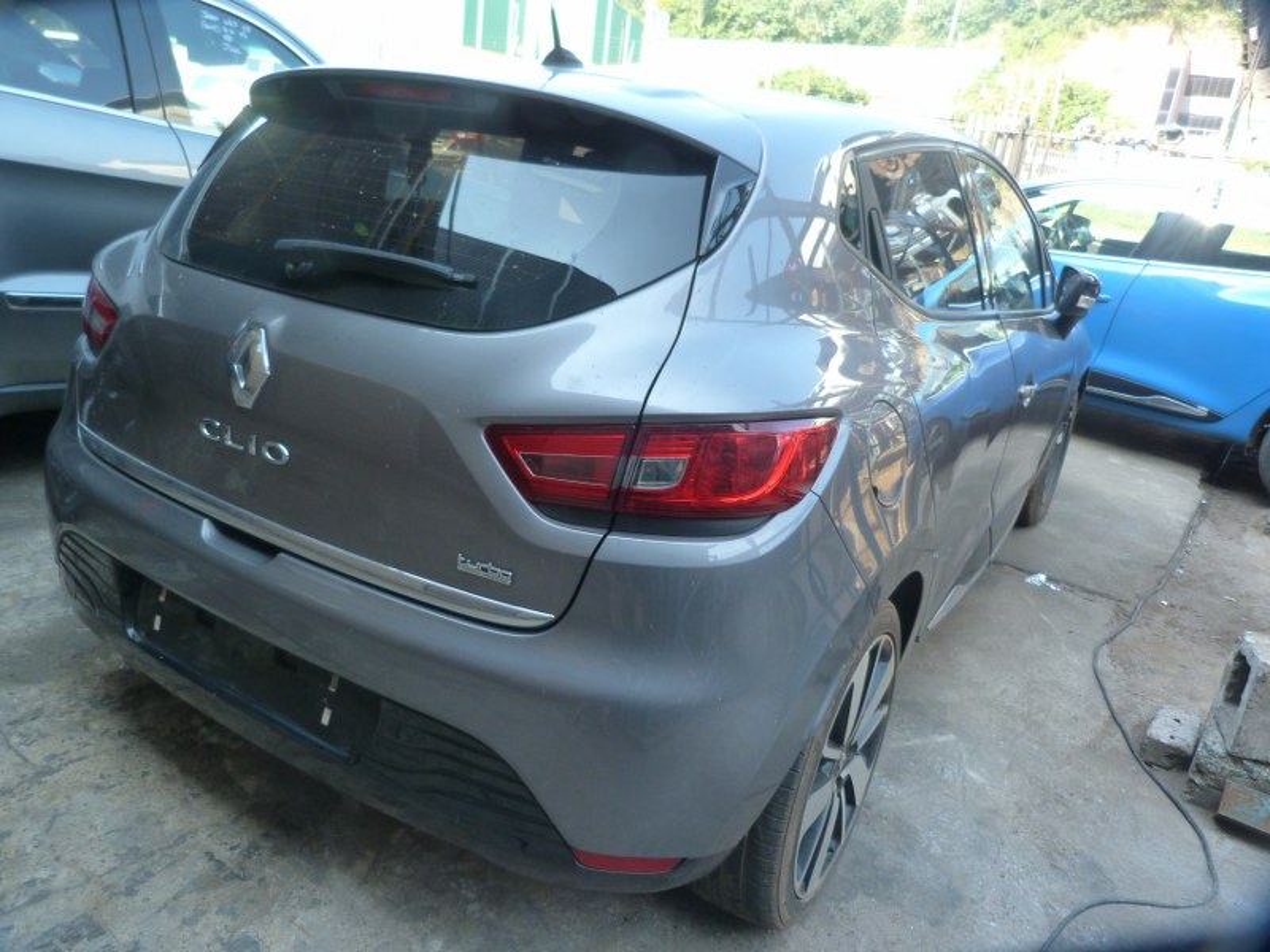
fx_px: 917
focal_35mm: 25
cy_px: 476
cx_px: 635
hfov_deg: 69.4
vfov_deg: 54.9
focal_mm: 4.5
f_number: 2.8
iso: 125
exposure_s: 1/80
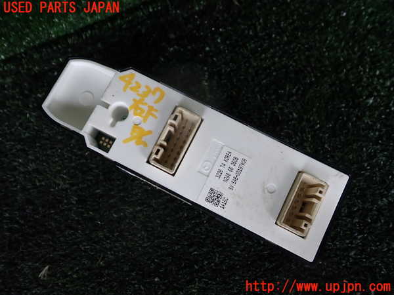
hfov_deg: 60.0
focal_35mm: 30
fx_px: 341
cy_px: 148
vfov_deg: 46.8
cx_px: 197
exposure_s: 1/60
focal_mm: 5.4
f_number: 2.3
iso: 100
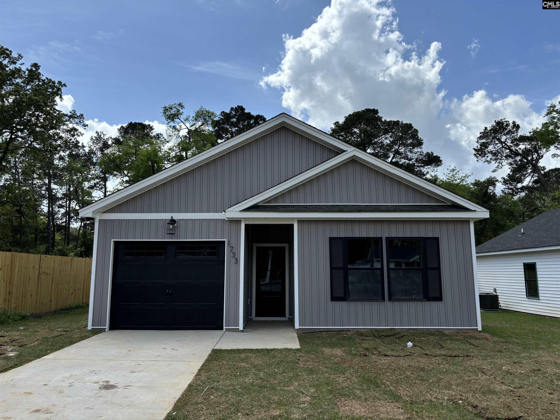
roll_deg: +0.1
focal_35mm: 26
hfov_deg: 67.3
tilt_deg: +8.1
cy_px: 210
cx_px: 280
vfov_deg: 53.1
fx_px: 421
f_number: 1.6
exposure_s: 1/3650
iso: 50
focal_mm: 5.96
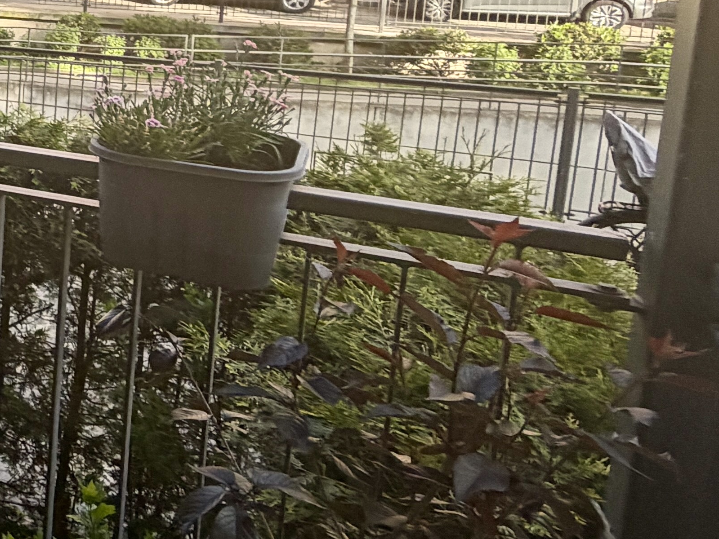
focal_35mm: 50
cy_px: 38
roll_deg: -0.8
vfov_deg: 27.9
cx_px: -451
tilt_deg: -7.8
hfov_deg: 24.9
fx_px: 1039
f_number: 2.2
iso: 40
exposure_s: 1/651
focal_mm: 2.22
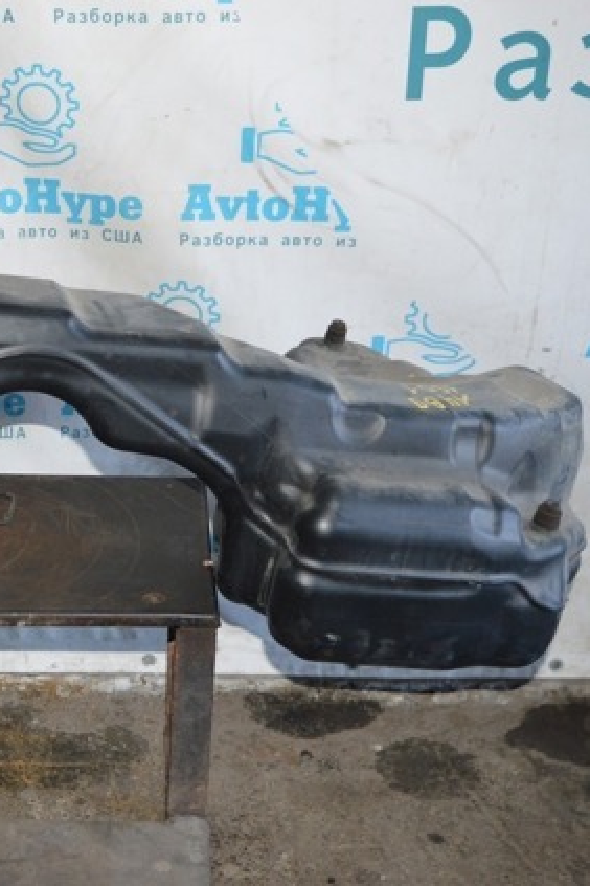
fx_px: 1450
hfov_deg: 22.1
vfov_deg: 33.9
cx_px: -10
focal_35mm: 59
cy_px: 443
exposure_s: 1/60
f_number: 4
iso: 1000
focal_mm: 26
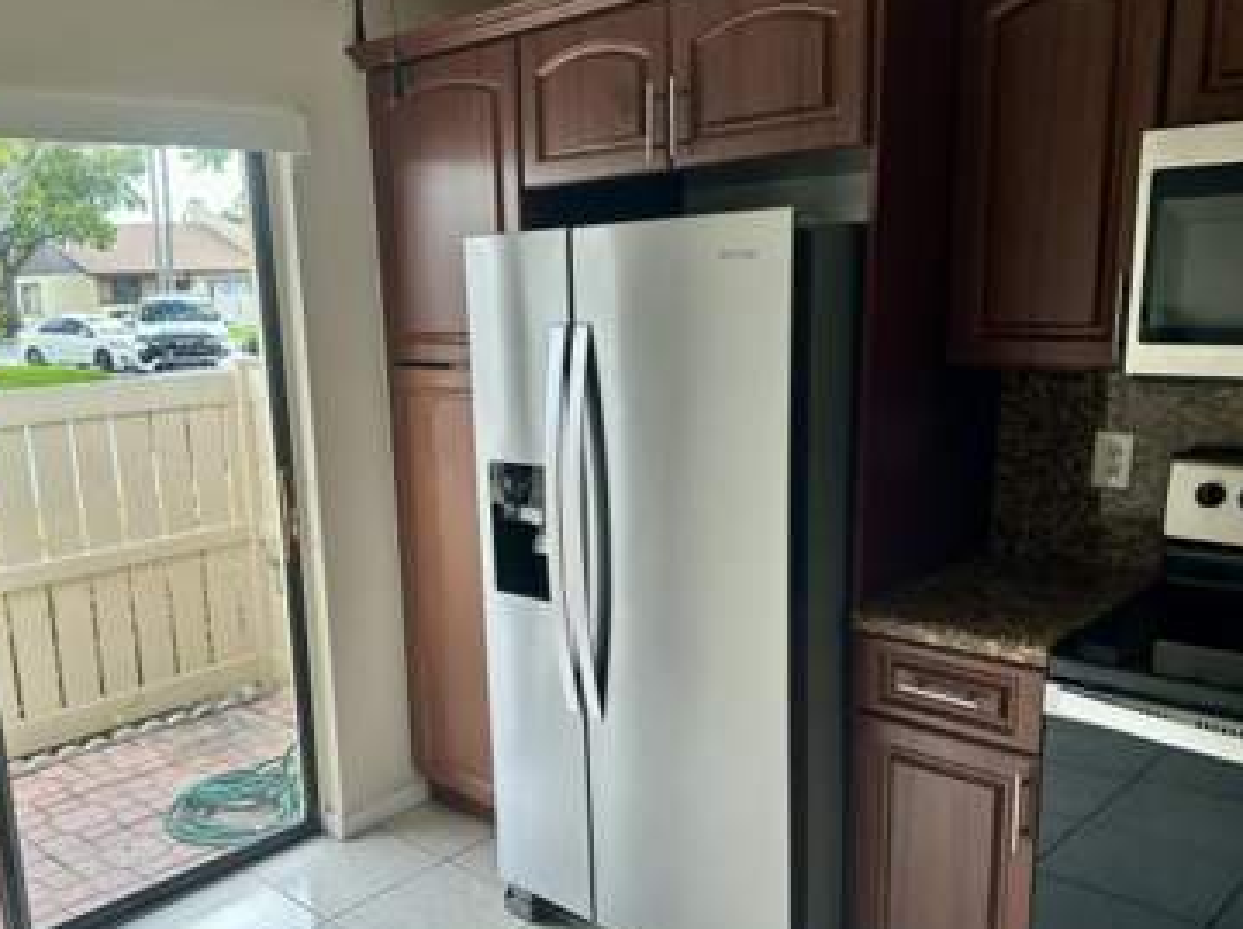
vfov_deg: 43.9
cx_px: 504
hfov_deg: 56.5
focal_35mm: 32
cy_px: 547
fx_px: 1148
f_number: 1.78
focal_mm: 6.86
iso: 64
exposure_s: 1/161
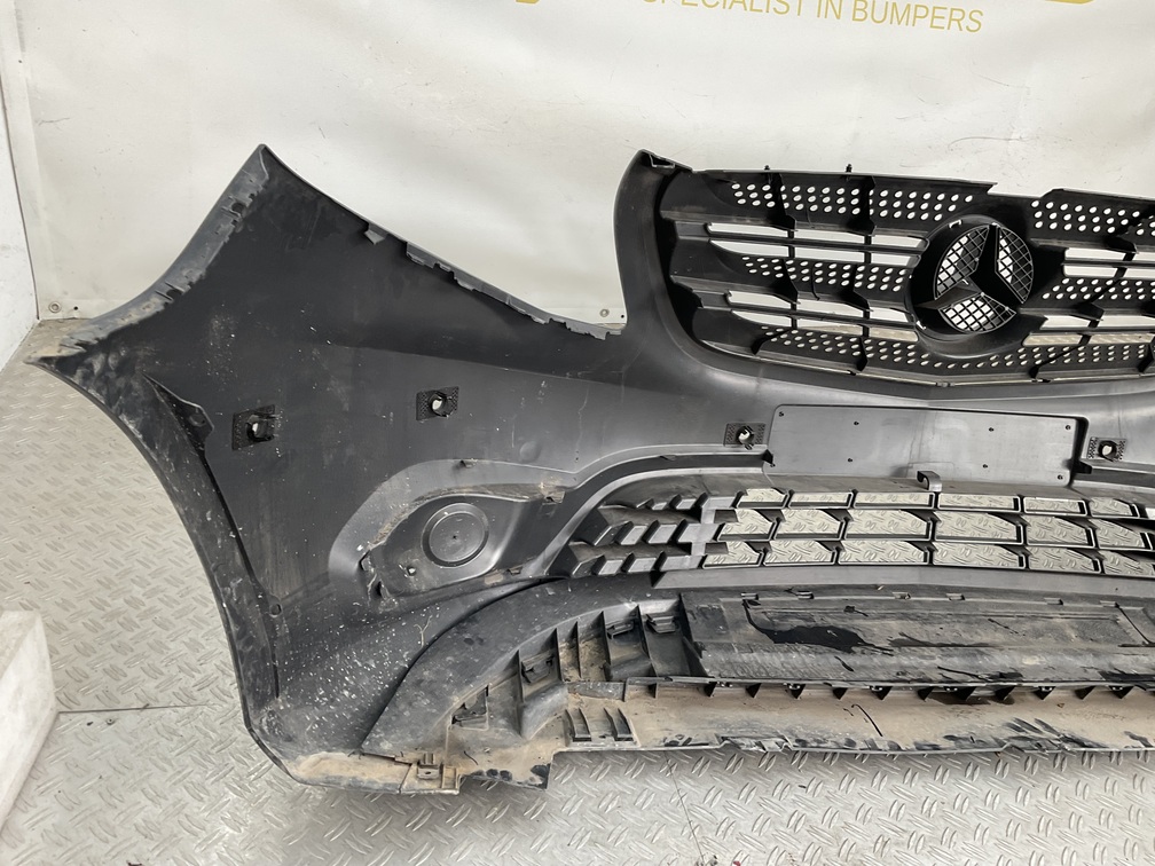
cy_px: 433
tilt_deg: -30.0
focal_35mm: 29
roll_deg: -8.1
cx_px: 578
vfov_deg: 48.2
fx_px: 968
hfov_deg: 61.7
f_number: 1.8
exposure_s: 1/120
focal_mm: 3
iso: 25
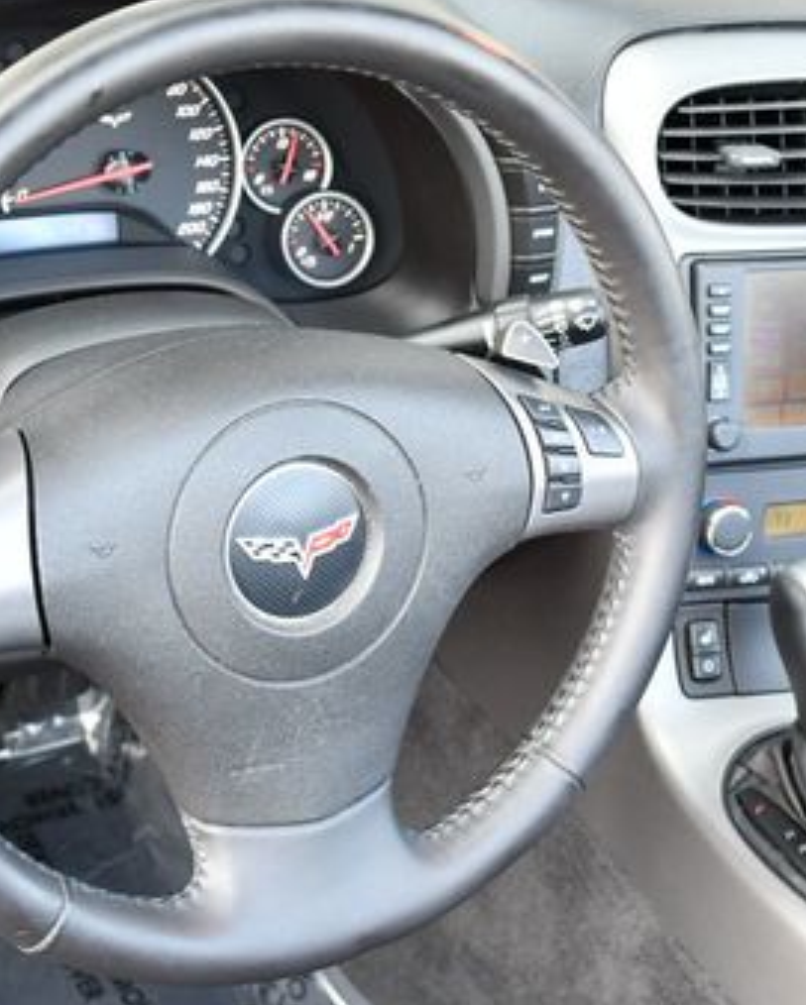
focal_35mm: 64
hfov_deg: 23.9
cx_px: 399
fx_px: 1906
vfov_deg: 29.5
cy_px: 479
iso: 800
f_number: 3.5
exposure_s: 1/160
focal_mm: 18
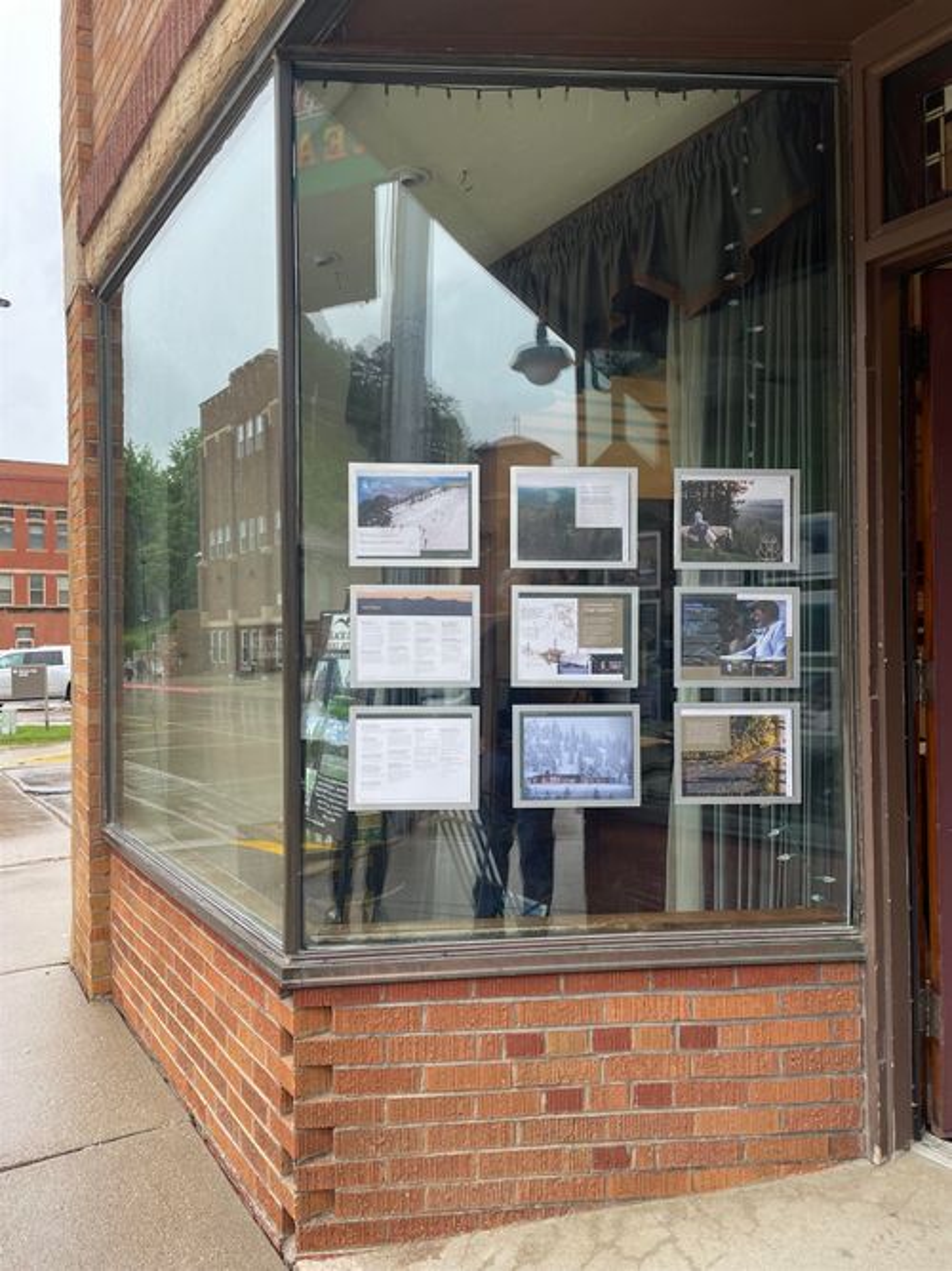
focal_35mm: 26
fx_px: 954
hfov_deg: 53.0
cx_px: 476
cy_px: 636
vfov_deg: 67.3
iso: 32
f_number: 1.6
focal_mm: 4.2
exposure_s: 1/230
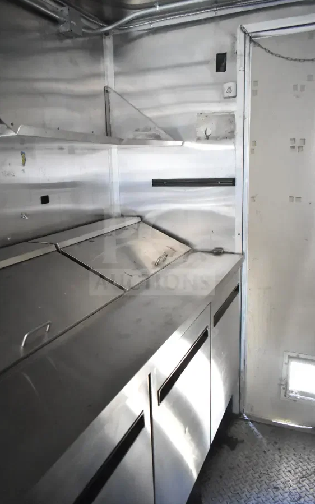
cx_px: 152
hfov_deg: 44.5
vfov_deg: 66.5
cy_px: 251
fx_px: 385
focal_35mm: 28
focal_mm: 18
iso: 10000
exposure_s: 1/30
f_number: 3.5
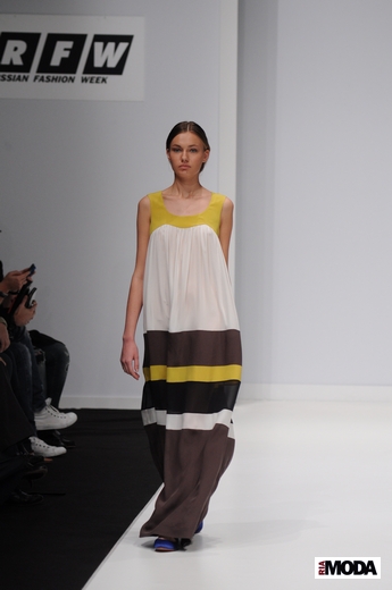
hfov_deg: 5.9
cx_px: 196
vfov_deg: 8.9
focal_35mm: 232
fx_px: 3810
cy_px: 295
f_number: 4
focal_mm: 155
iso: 800
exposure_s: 1/200
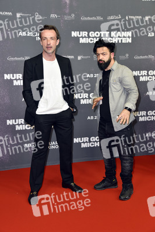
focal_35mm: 46
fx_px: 298
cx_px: 78
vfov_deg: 42.8
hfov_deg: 29.2
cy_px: 116
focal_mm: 46
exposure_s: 1/200
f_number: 5.6
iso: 1000
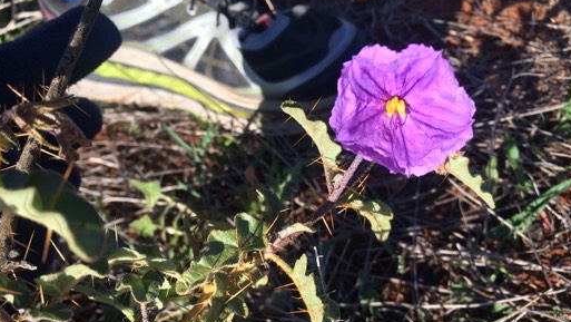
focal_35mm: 32
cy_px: 205
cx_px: 286
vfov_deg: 36.5
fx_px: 485
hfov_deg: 61.0
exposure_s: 1/1053
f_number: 2.2
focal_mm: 4.15
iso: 32
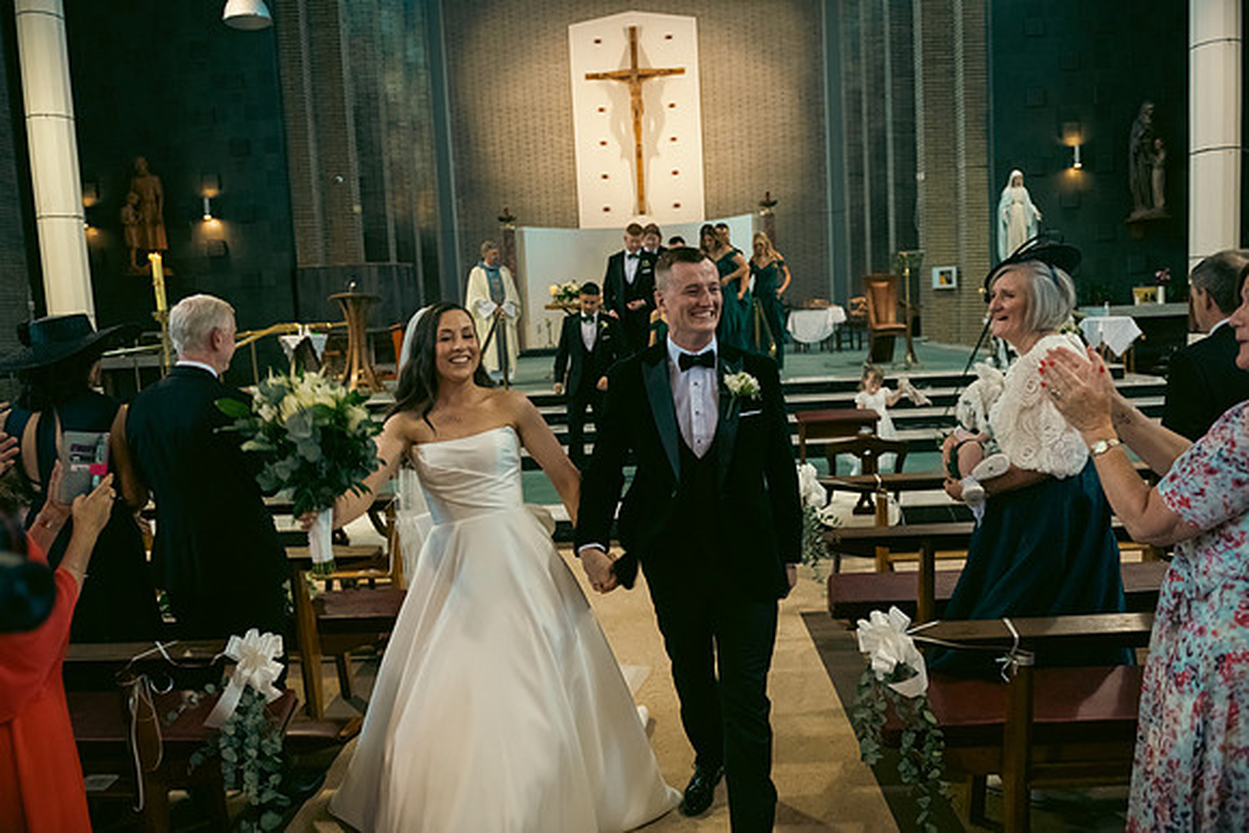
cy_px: 416
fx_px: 902
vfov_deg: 49.6
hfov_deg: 69.4
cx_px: 624
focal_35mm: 26
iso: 1000
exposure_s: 1/160
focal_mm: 26
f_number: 3.5
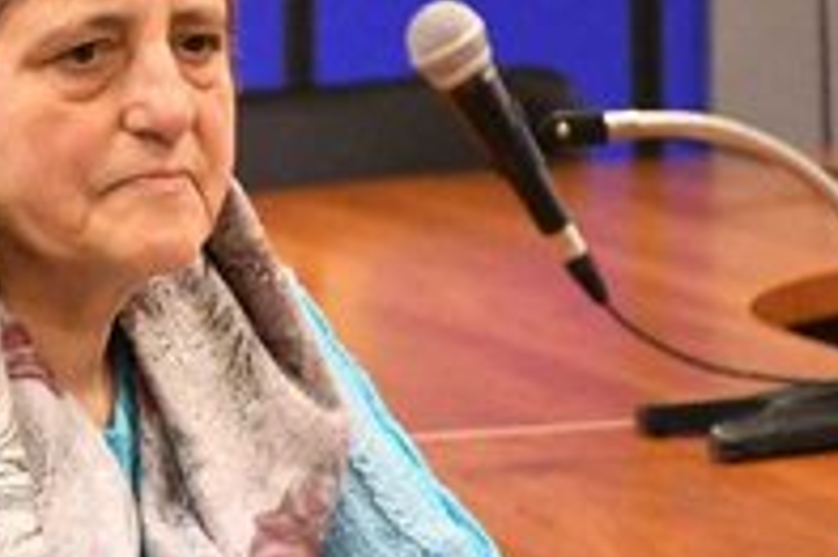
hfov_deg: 7.1
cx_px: 111
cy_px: 287
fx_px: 6722
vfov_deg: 4.7
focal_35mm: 289
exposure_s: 1/250
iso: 20000
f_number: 5.3
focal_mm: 95
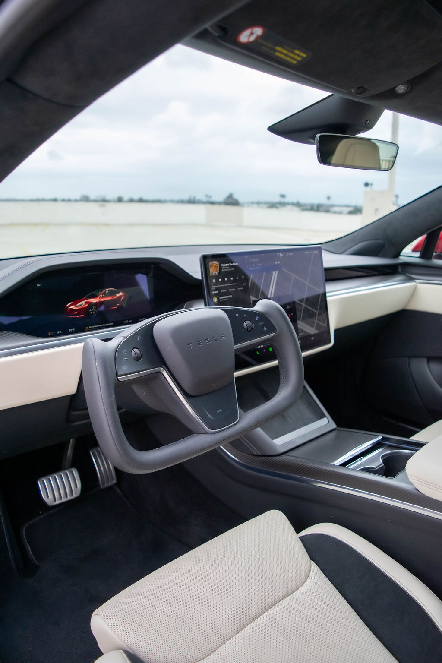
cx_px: 221
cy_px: 332
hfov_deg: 47.9
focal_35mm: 27
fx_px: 497
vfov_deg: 67.4
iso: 800
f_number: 4
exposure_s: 1/1000
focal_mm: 18
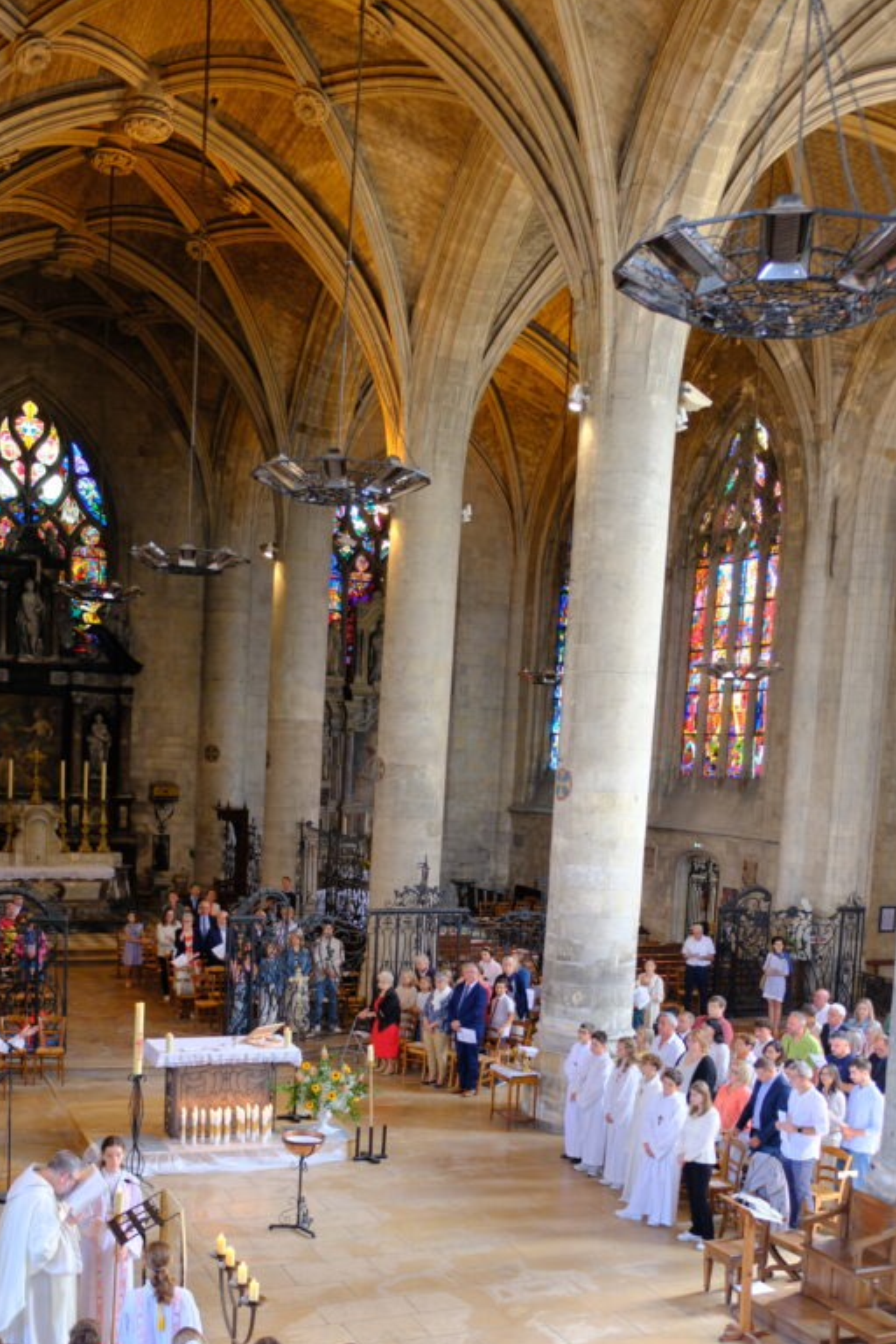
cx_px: 416
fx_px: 1344
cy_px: 877
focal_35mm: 36
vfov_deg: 52.3
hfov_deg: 36.9
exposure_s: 1/26
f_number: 2.8
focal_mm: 18
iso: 320
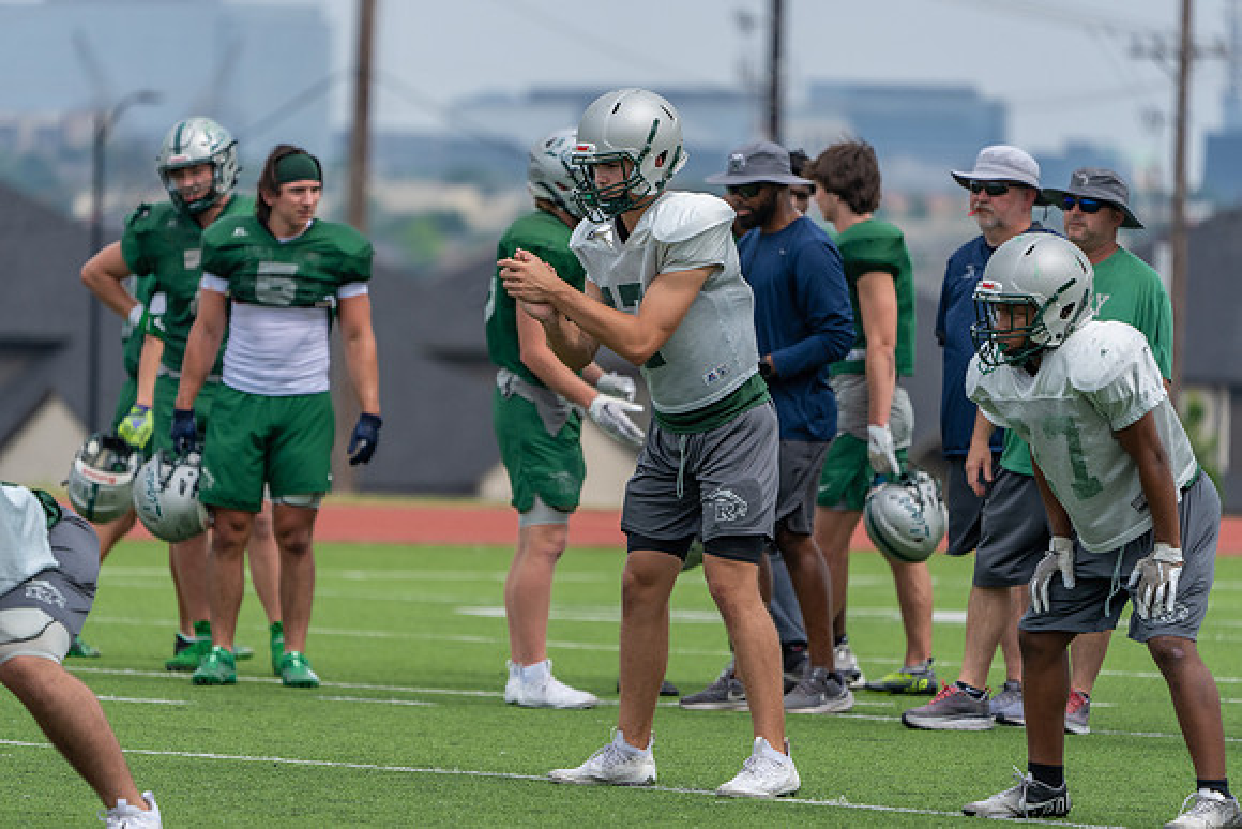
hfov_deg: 5.9
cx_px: 621
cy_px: 414
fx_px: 12008
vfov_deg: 4.0
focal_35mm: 348
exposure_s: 1/1250
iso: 320
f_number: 5.6
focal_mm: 348
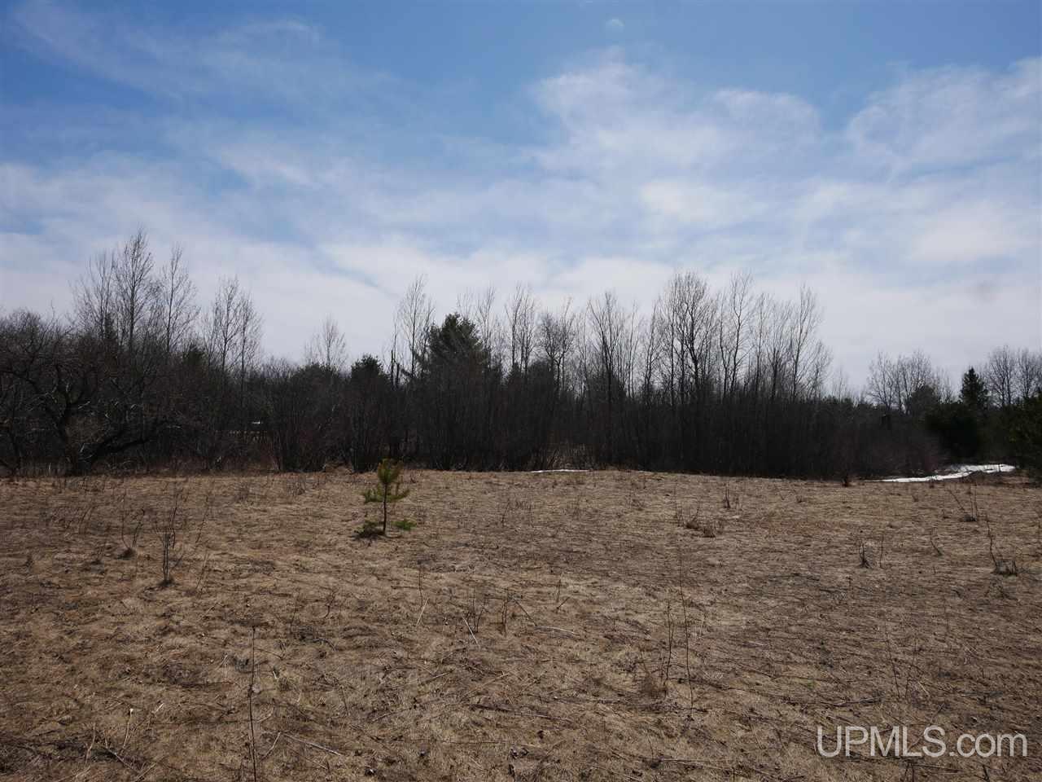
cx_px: 521
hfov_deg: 71.6
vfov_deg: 56.8
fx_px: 722
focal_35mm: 24
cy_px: 391
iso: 200
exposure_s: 1/640
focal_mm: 12
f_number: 10
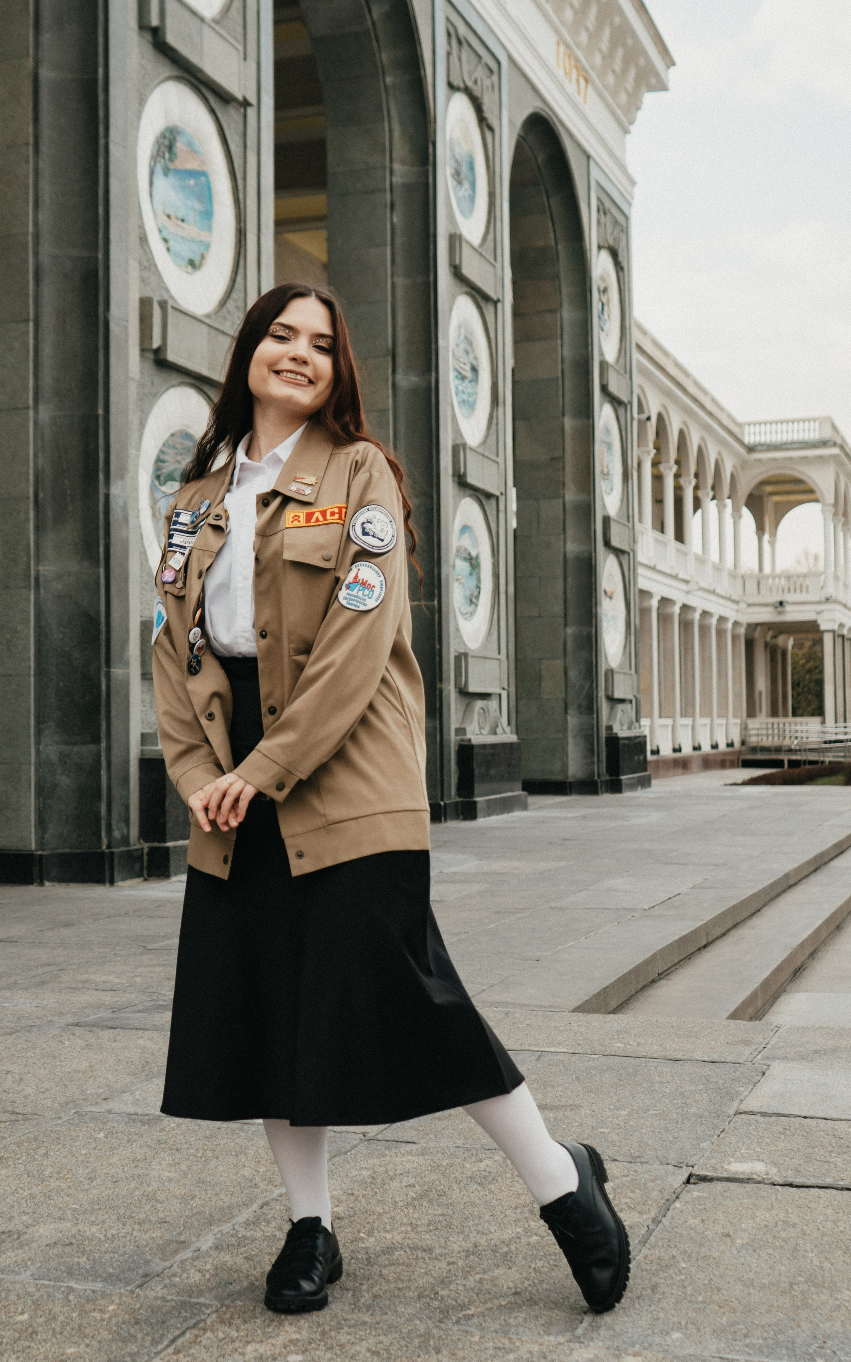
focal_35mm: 46
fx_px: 1707
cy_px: 650
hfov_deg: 28.0
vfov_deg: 43.5
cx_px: 408
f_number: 3.5
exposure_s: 1/250
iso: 250
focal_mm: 28
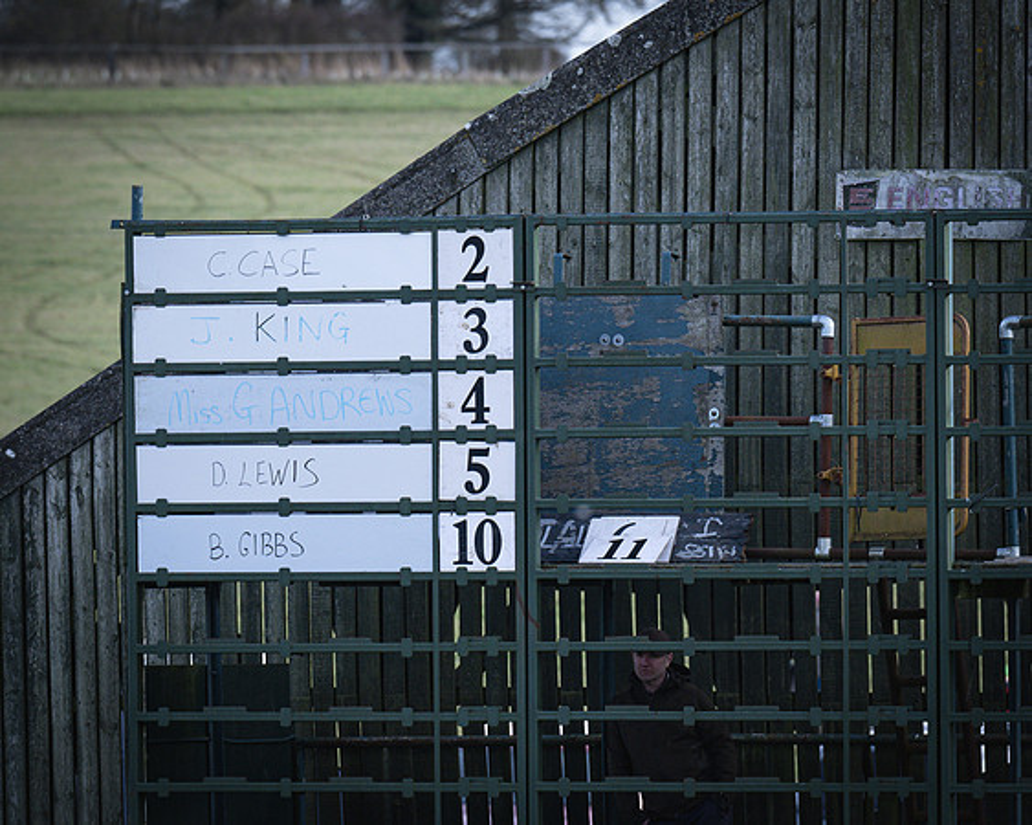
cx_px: 476
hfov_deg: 4.1
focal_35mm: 475
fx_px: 14496
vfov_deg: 3.3
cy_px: 341
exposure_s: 1/500
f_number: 5
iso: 400
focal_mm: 200
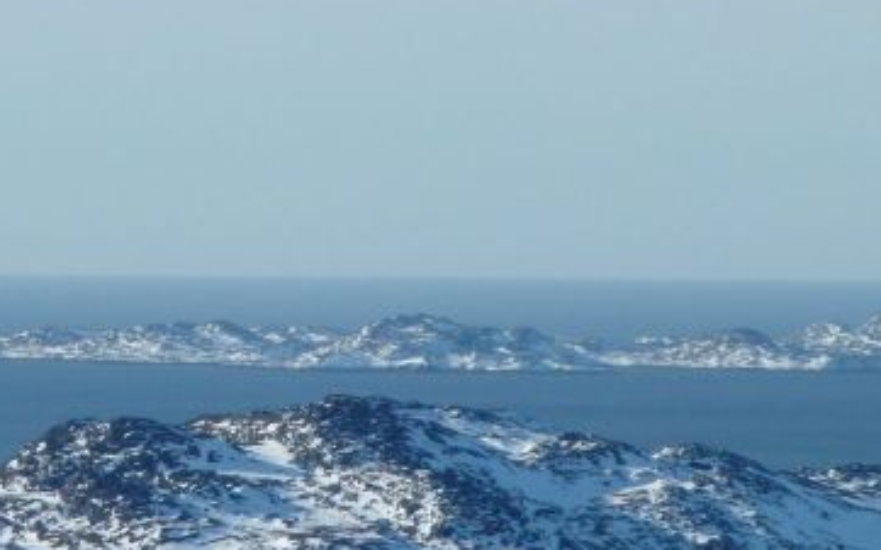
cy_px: 392
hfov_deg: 3.0
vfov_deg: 1.9
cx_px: 380
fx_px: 16850
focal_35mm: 702
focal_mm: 49.2
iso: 80
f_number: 5.6
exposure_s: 1/640
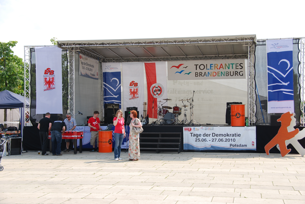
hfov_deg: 35.0
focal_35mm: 57
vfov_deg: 23.8
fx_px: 483
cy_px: 102
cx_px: 152
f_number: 7.1
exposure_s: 1/200
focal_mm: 38
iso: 100
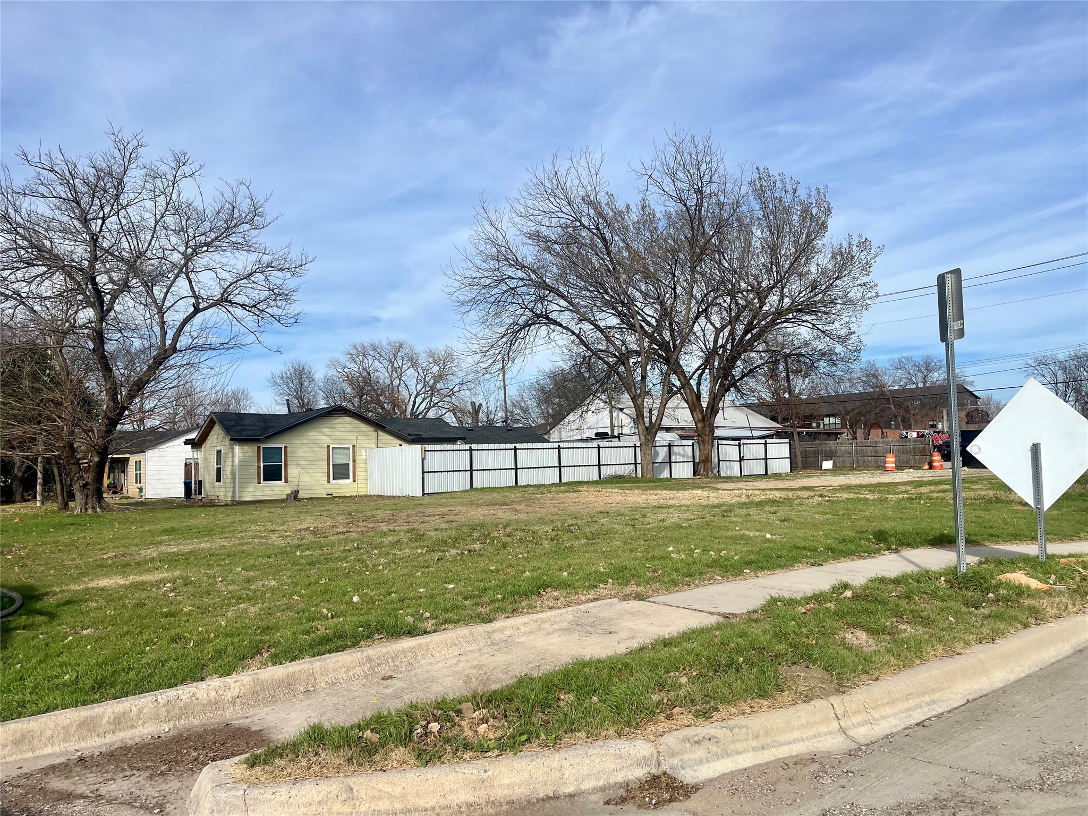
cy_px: 408
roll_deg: +3.3
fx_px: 817
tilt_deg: +0.7
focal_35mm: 26
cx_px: 544
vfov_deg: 53.1
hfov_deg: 67.3
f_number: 1.6
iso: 50
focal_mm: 5.1
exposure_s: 1/4149
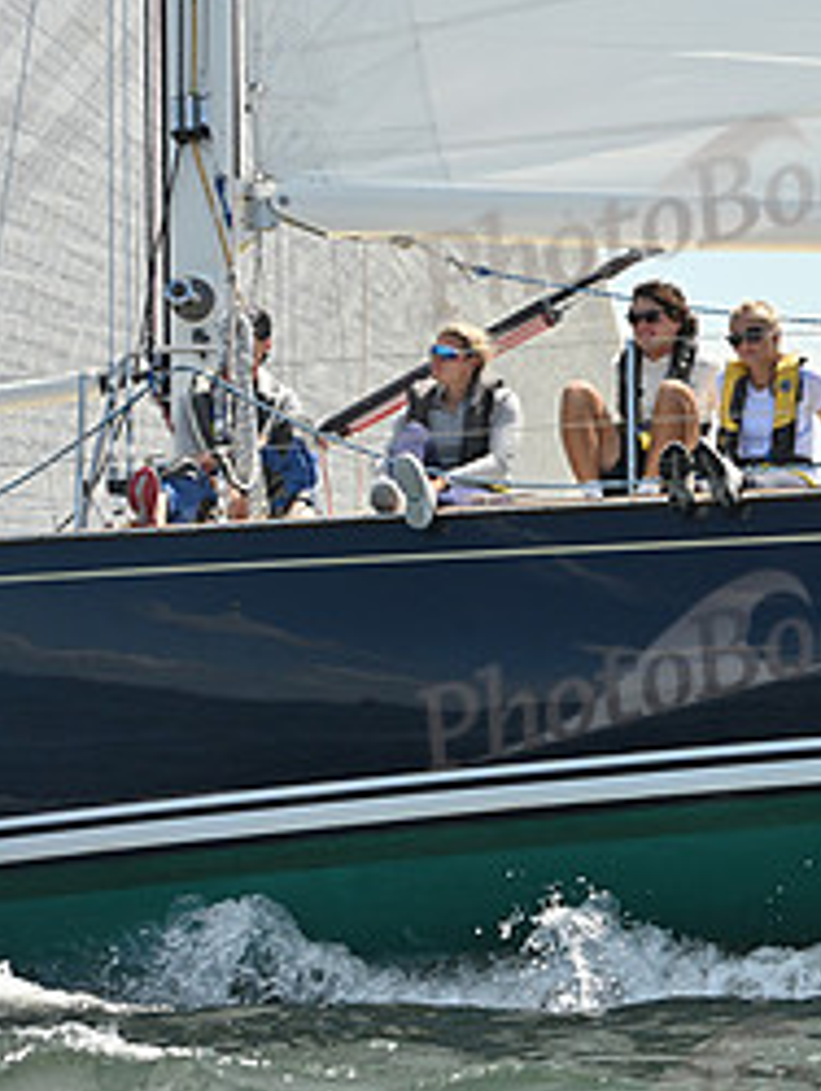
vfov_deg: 12.6
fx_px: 4925
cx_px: 1262
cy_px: 373
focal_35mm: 156
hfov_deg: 9.3
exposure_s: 1/1250
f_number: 8
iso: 250
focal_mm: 70
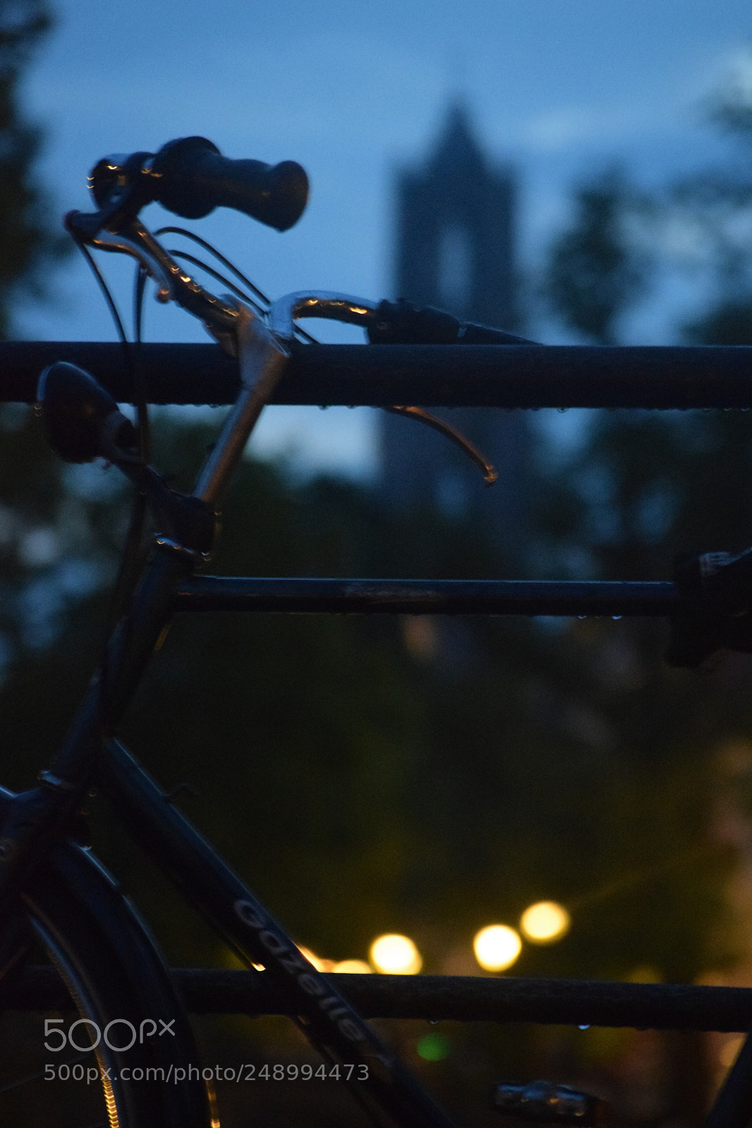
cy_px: 564
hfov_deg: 6.8
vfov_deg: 10.2
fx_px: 6347
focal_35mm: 202
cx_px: 376
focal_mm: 135
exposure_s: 1/20
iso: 6400
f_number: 4.8
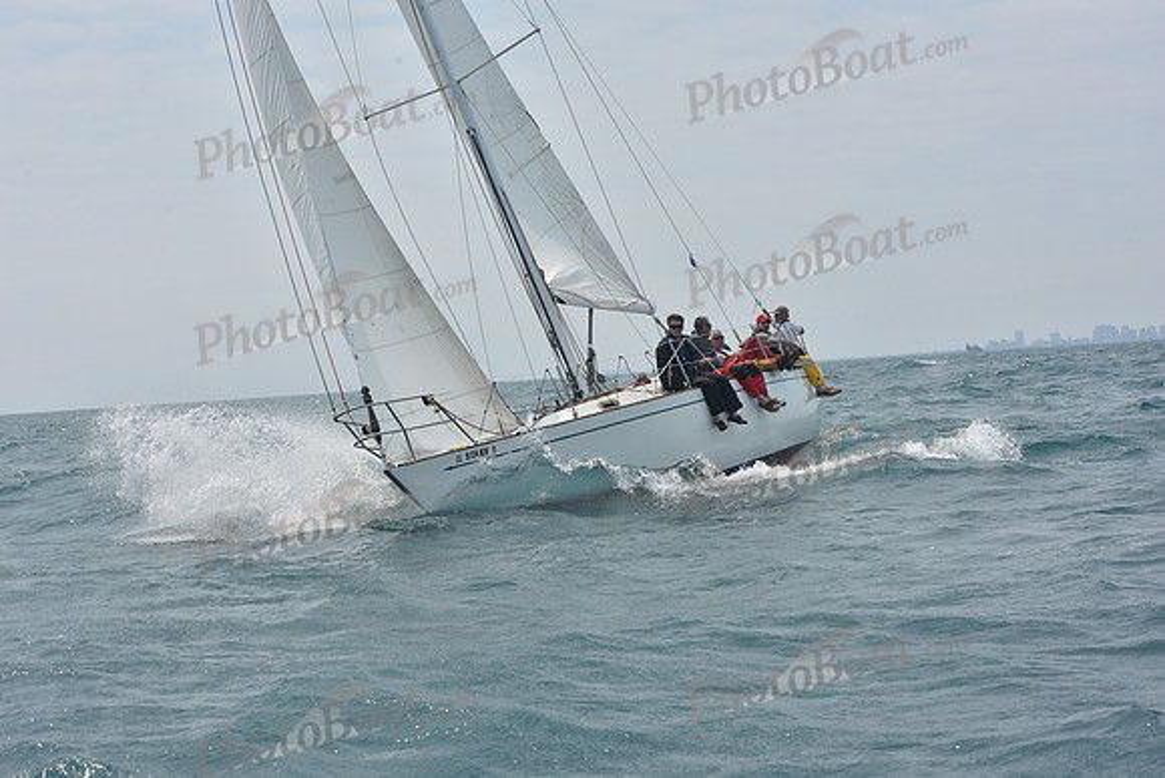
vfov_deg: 19.5
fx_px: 2266
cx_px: 582
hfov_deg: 28.8
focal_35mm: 70
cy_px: 389
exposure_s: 1/800
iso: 250
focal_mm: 70
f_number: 11
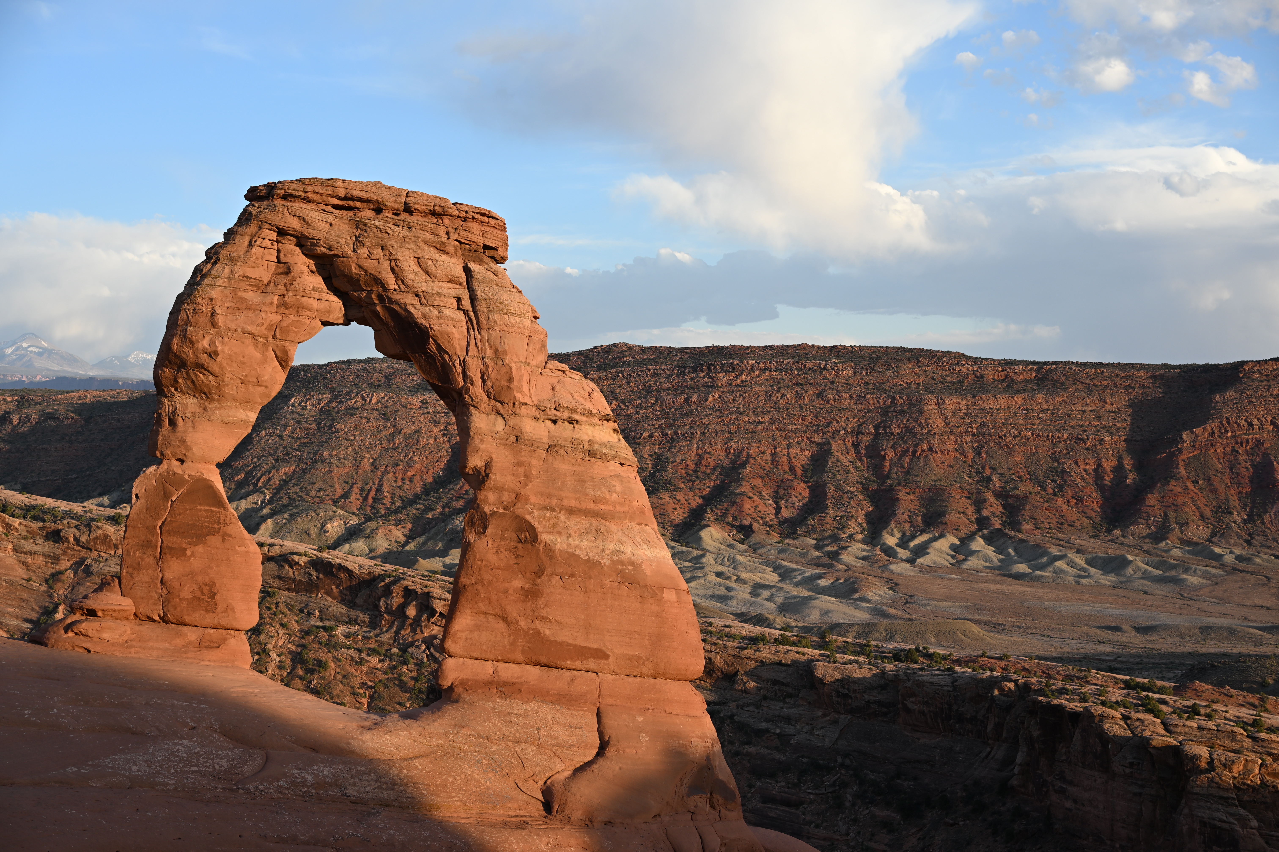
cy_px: 426
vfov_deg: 27.0
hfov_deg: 39.6
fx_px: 1776
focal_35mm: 50
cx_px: 640
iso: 140
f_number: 5.6
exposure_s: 1/250
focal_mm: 50
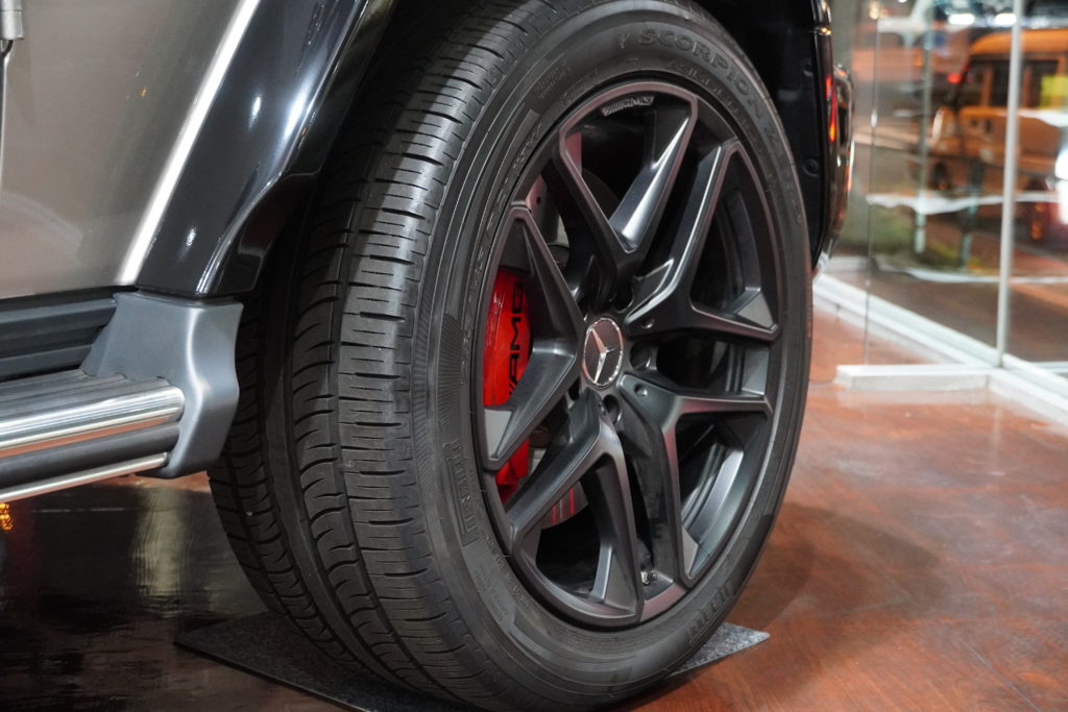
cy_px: 356
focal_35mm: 60
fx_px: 1780
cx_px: 534
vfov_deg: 22.6
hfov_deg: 33.4
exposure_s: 1/10
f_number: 4.5
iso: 6400
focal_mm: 40
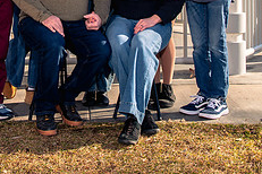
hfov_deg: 22.9
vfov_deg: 15.1
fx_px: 640
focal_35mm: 88
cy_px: -25
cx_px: 73
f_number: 8
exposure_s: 1/200
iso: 250
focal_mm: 35
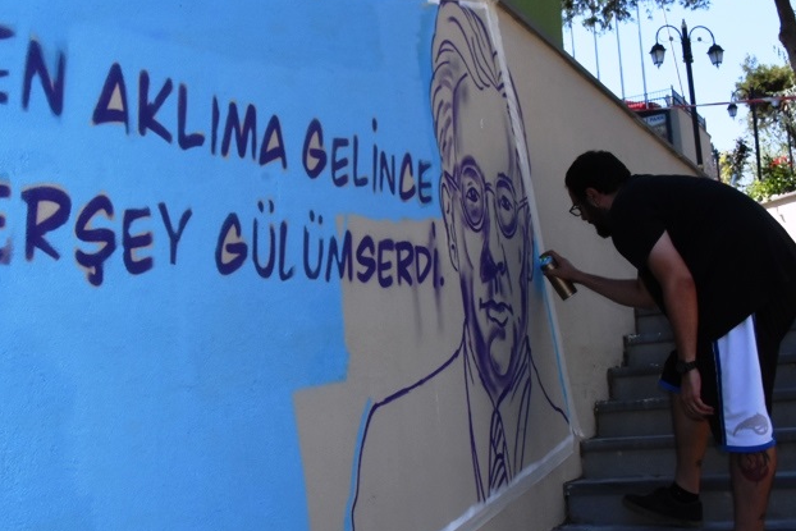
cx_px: 265
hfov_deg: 37.9
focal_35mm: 52
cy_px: 360
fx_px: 1146
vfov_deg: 25.9
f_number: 14
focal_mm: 21
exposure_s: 1/250
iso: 800
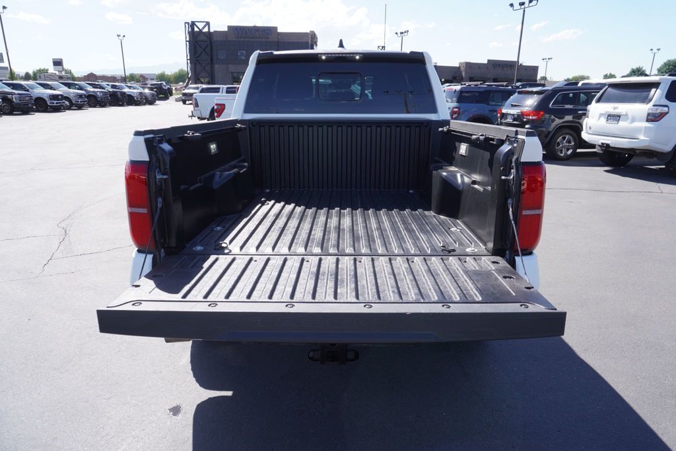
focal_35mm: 24
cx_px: 338
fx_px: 451
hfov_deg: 73.7
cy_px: 226
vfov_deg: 53.2
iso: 100
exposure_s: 1/200
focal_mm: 16
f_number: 6.3
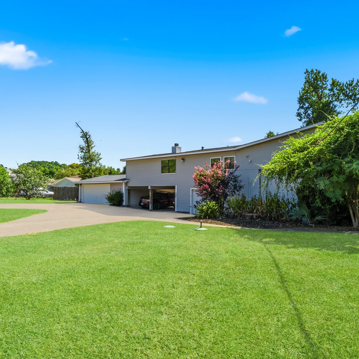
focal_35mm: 21
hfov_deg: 70.3
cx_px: 236
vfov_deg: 72.0
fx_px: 246
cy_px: 194
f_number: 10
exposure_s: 1/200
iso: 800
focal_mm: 10
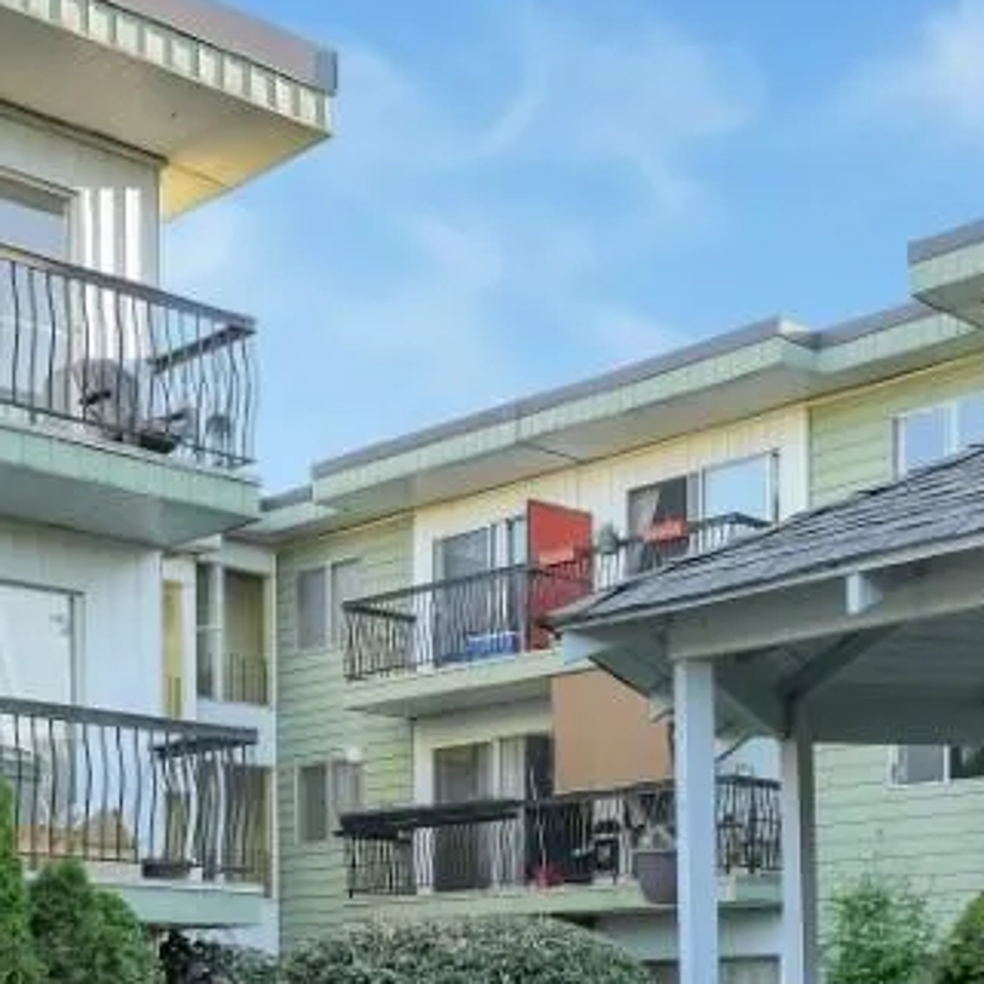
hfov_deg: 28.5
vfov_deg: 26.5
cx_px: 619
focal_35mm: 60
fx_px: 1930
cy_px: 1058
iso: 100
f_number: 4.5
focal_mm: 14
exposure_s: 1/80
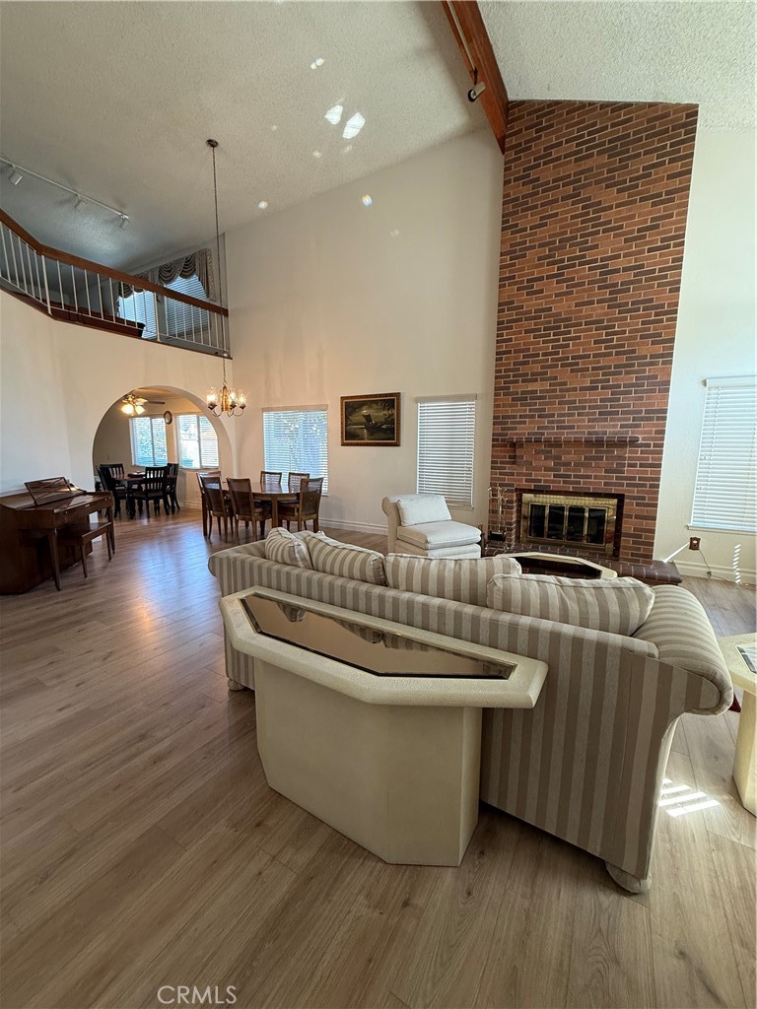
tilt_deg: -7.9
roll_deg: -0.2
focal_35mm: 14
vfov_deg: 102.1
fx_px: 408
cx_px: 378
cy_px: 504
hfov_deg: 85.7
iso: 200
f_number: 2.2
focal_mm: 2.22
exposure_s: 1/60
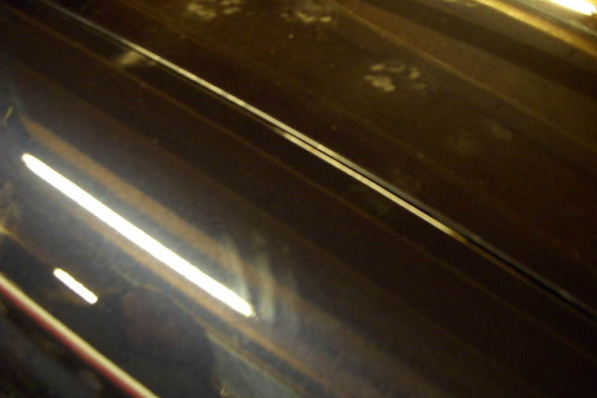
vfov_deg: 33.4
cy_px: 201
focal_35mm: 40
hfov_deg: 48.5
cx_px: 300
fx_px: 663
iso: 400
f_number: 3.3
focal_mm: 6.3
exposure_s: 1/3
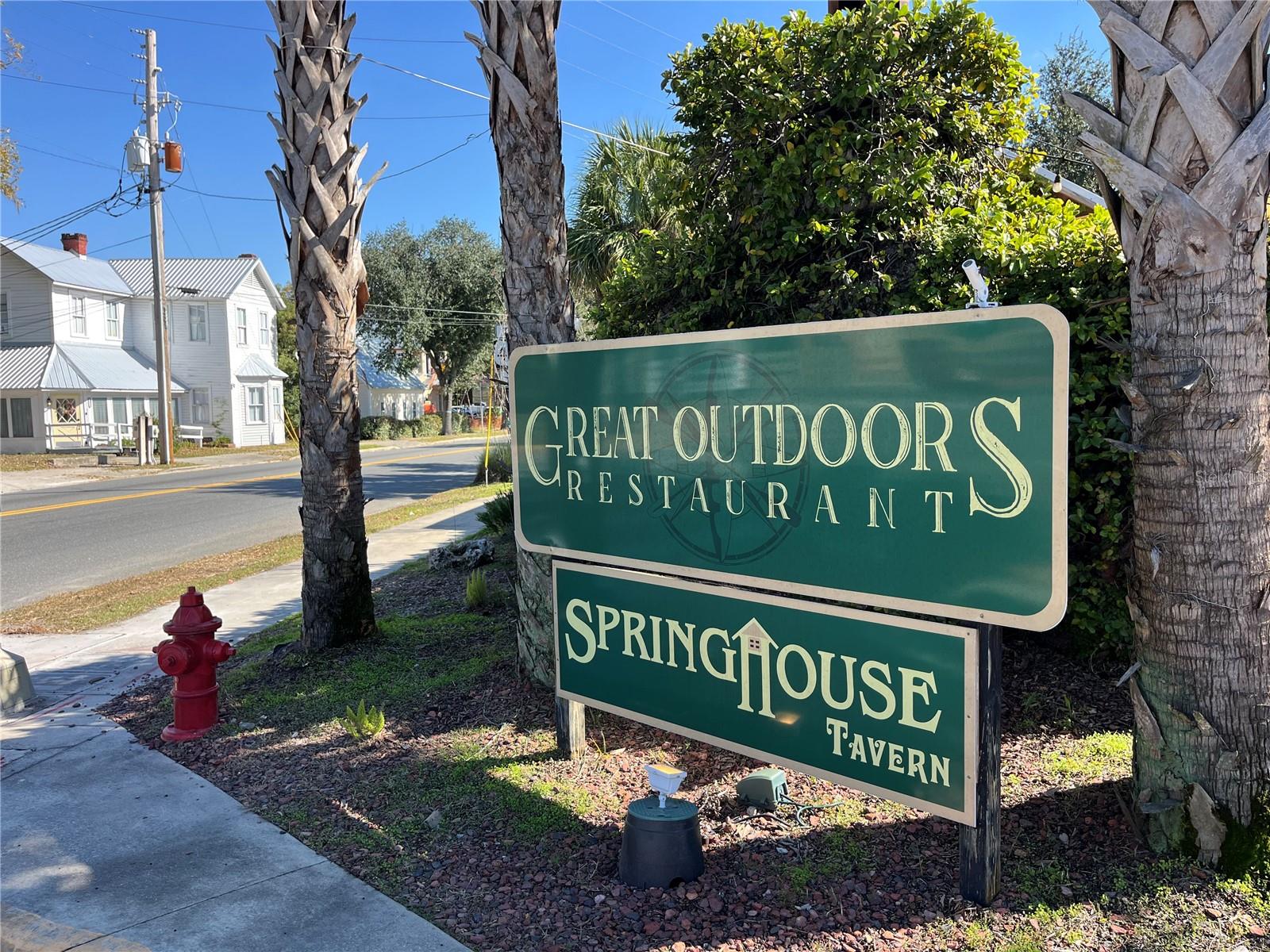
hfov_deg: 67.3
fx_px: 954
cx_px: 635
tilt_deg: -4.7
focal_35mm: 26
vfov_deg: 53.1
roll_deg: -0.5
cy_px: 476
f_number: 1.6
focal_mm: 5.1
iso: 50
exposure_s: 1/1075
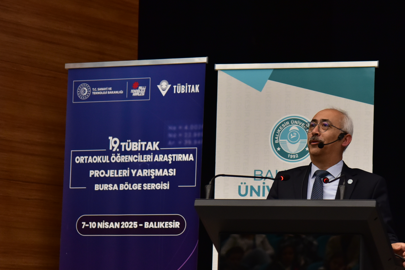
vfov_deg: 9.0
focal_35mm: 153
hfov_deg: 13.4
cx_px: 243
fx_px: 1721
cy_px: 193
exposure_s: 1/200
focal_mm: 86
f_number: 4
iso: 2500
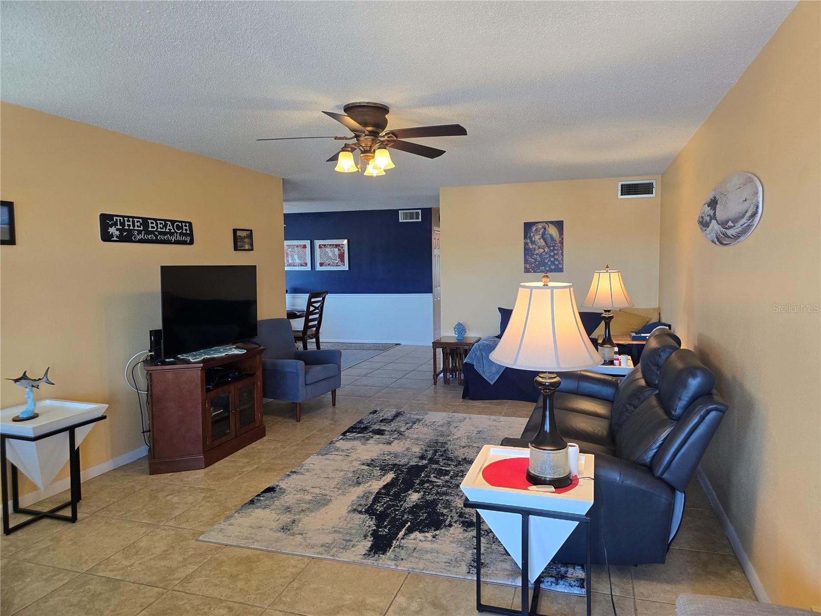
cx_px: 410
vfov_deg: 58.9
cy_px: 308
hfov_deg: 73.9
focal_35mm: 23
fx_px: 545
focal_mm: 6.3
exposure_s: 1/120
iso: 200
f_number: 1.7
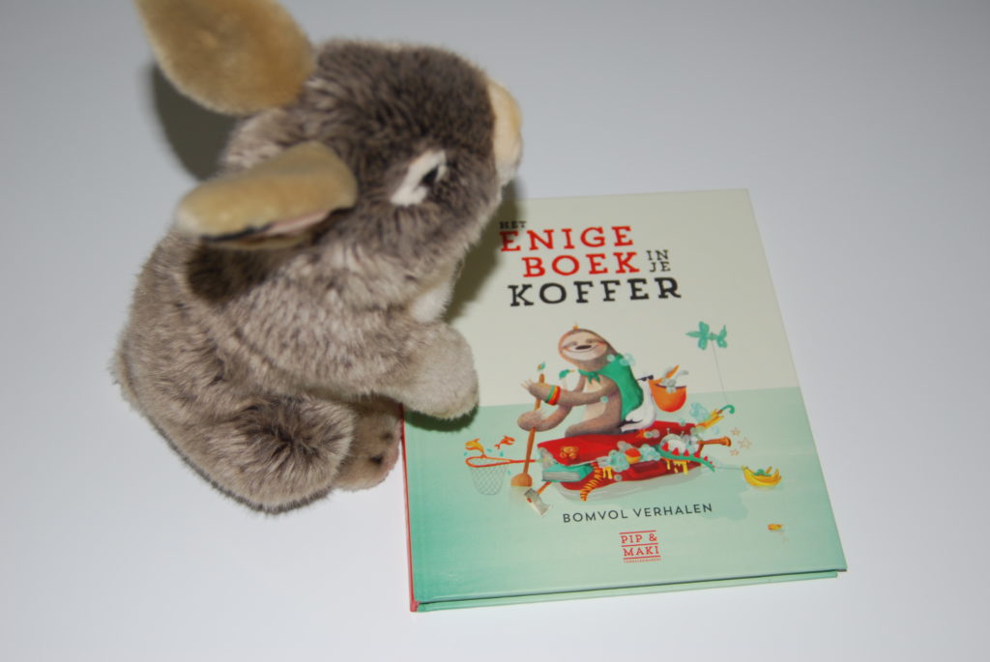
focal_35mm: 45
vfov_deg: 29.9
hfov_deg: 43.6
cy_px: 331
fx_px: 1239
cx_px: 495
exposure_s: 1/60
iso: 200
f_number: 3.8
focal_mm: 30
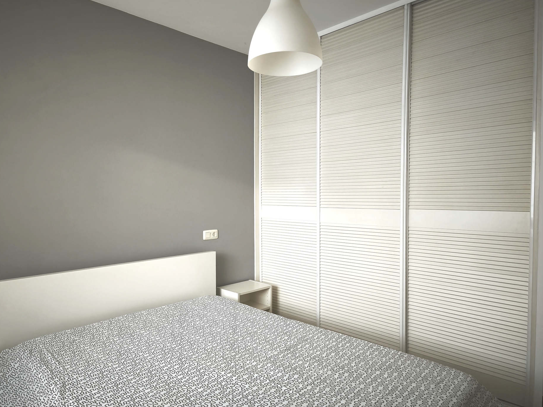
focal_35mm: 24
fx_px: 376
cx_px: 261
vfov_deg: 56.8
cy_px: 202
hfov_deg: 71.6
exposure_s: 1/50
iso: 250
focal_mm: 5.35
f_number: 1.7
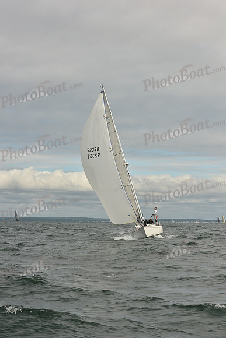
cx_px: 113
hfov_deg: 16.7
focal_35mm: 82
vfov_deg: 24.8
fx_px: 772
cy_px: 169
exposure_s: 1/1600
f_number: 9
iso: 320
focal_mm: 82
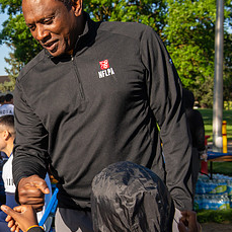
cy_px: 148
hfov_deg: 19.3
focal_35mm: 86
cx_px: -26
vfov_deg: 20.1
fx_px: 652
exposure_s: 1/125
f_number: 8
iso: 100
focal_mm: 40
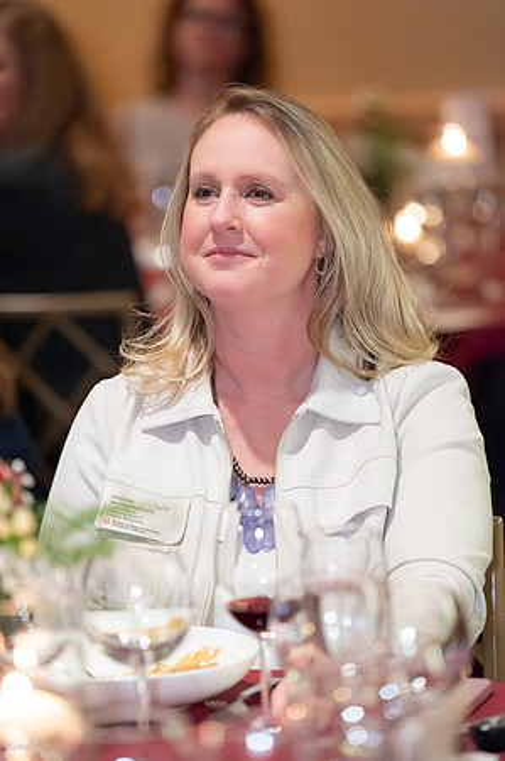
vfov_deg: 10.3
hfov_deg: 6.9
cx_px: 252
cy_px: 380
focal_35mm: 200
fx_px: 4218
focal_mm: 200
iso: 8000
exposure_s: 1/320
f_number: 3.5
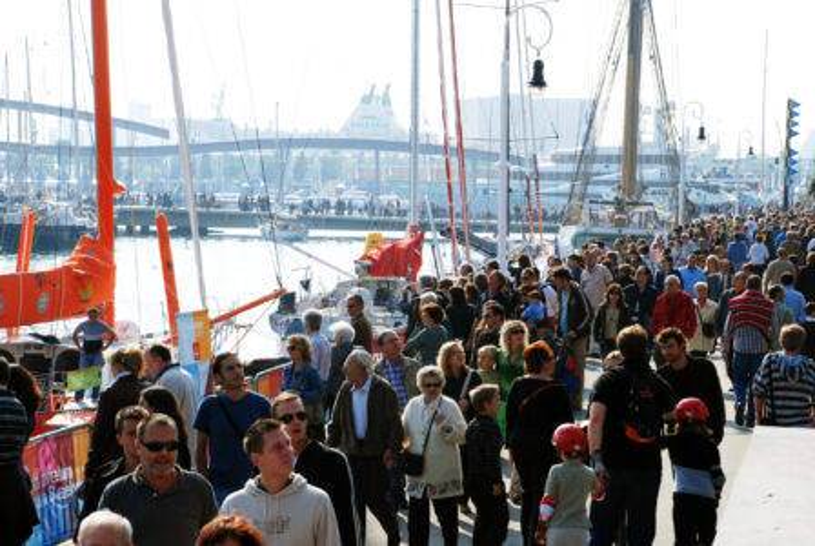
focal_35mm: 93
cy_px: 273
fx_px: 2108
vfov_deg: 14.8
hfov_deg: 21.9
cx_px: 408
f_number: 10
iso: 100
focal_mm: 62
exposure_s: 1/160
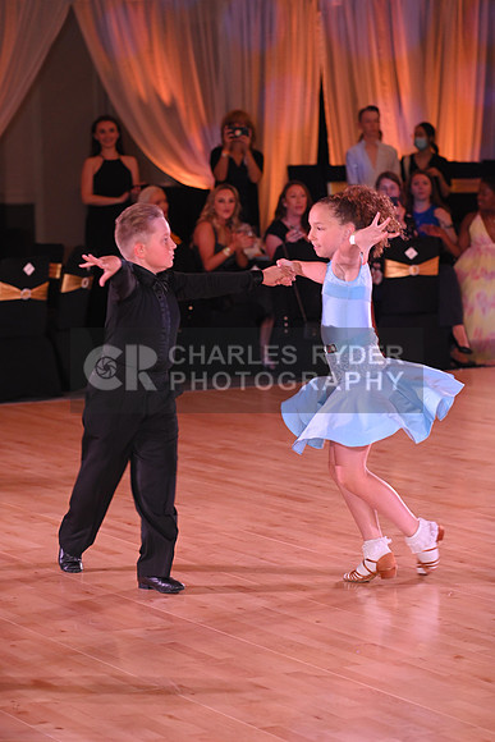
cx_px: 248
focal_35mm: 125
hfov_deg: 11.0
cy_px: 371
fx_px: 2576
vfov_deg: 16.4
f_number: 5
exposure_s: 1/200
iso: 1600
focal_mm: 125
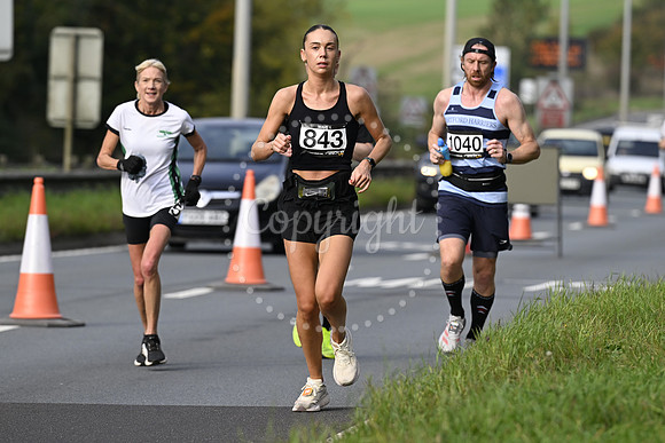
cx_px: 332
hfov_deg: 6.9
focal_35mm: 300
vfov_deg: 4.6
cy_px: 222
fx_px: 5543
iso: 400
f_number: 4
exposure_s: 1/2000
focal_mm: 200
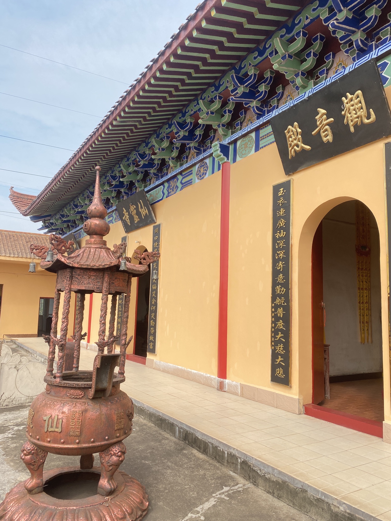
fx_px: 392
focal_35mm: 26
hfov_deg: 53.1
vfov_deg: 67.3
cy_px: 260
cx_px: 196
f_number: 1.8
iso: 32
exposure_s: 1/1727
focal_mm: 4.25
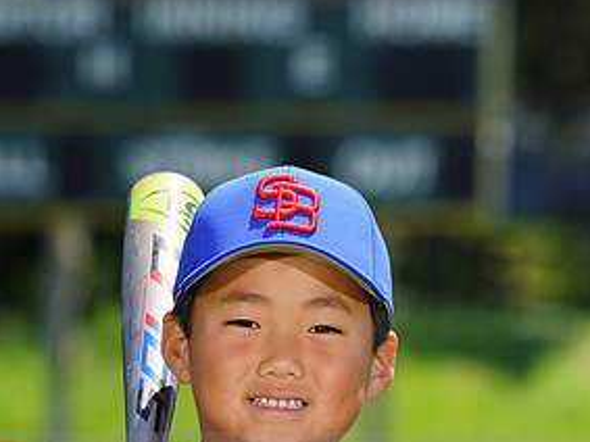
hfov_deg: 3.7
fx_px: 9200
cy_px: 461
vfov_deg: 2.8
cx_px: 197
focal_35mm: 540
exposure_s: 1/250
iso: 100
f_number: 8
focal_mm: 274
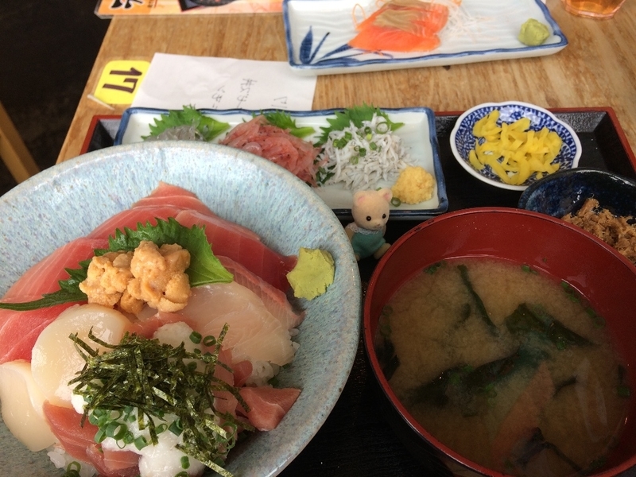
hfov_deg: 61.7
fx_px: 533
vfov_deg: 48.2
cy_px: 238
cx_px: 318
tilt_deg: -54.5
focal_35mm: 29
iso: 32
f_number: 2.2
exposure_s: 1/133
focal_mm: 4.15
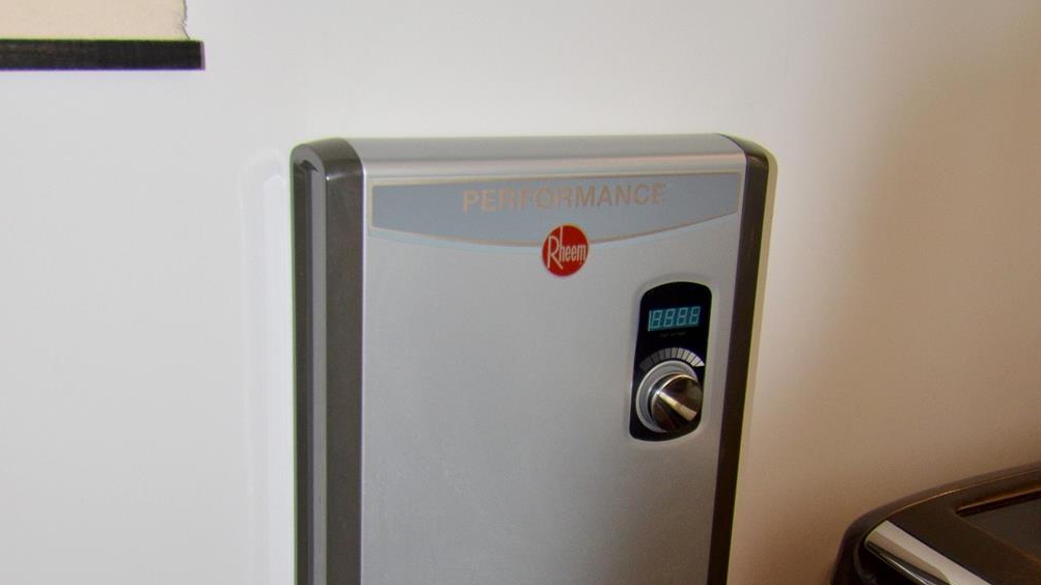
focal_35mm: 48
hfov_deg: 42.9
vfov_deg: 24.7
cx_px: 517
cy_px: 430
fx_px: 1325
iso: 800
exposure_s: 1/60
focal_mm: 20
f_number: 4
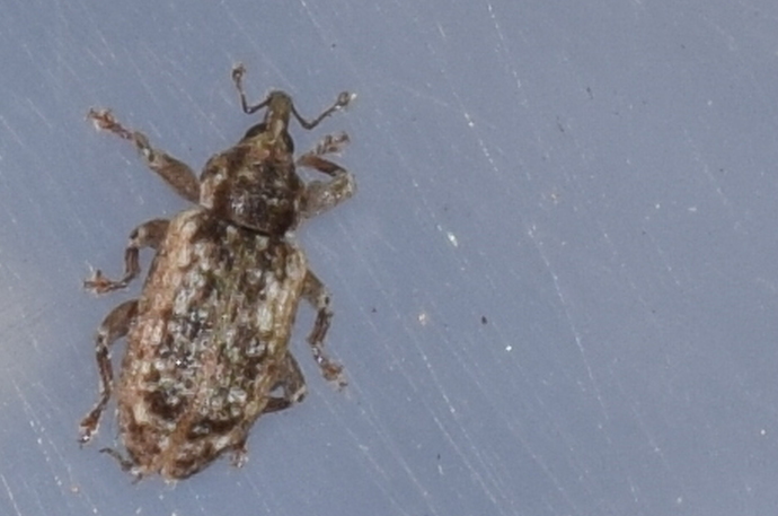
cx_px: 256
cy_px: 207
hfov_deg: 7.0
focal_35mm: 294
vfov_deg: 4.7
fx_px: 6340
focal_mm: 140
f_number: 8
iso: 100
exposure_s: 1/60
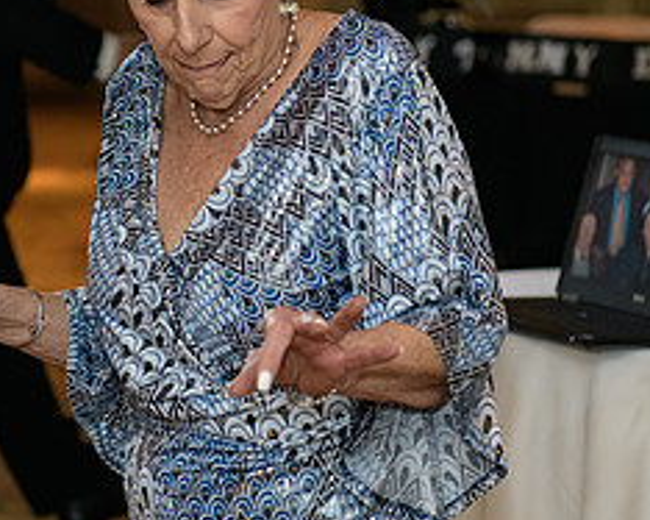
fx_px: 3134
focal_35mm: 163
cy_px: 138
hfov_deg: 11.8
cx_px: 169
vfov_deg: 9.5
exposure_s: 1/125
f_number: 2.8
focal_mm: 70
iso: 1600
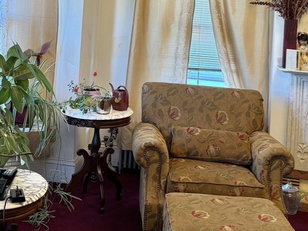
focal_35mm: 59
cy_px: 9
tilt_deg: -2.2
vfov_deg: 23.9
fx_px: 525
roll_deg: -3.2
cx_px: 139
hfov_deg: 32.7
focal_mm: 6.76
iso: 160
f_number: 1.78
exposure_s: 1/60
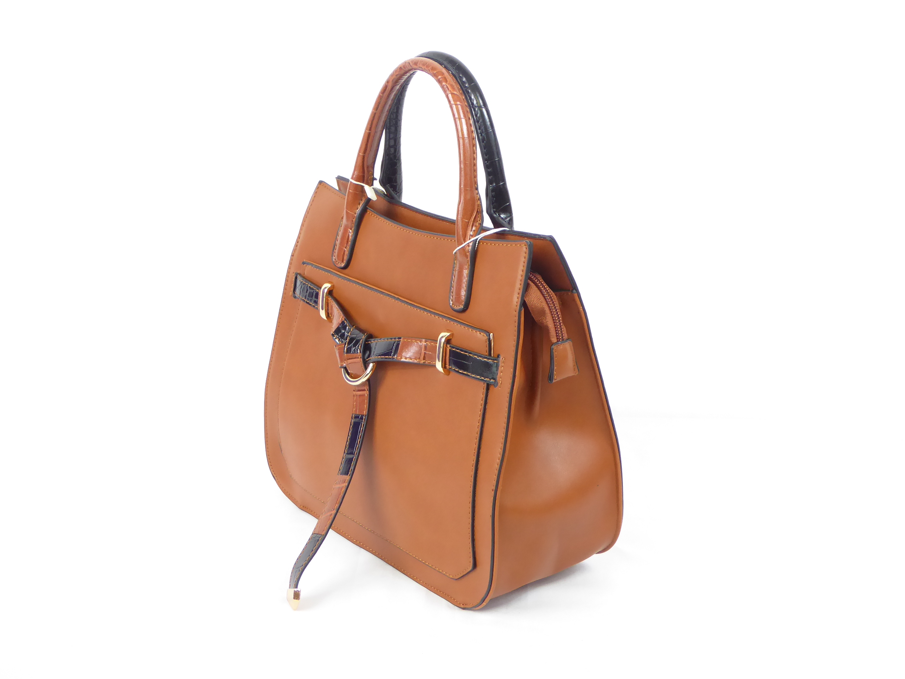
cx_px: 452
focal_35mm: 53
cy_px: 340
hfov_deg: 36.2
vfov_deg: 27.5
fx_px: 1386
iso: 400
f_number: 4.1
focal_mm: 9
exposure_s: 1/40
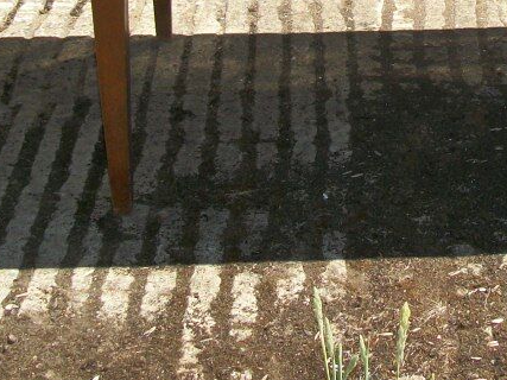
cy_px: -77
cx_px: 423
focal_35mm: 96
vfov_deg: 14.9
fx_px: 1406
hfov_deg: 20.2
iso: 80
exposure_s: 1/1000
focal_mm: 5.7
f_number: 2.9
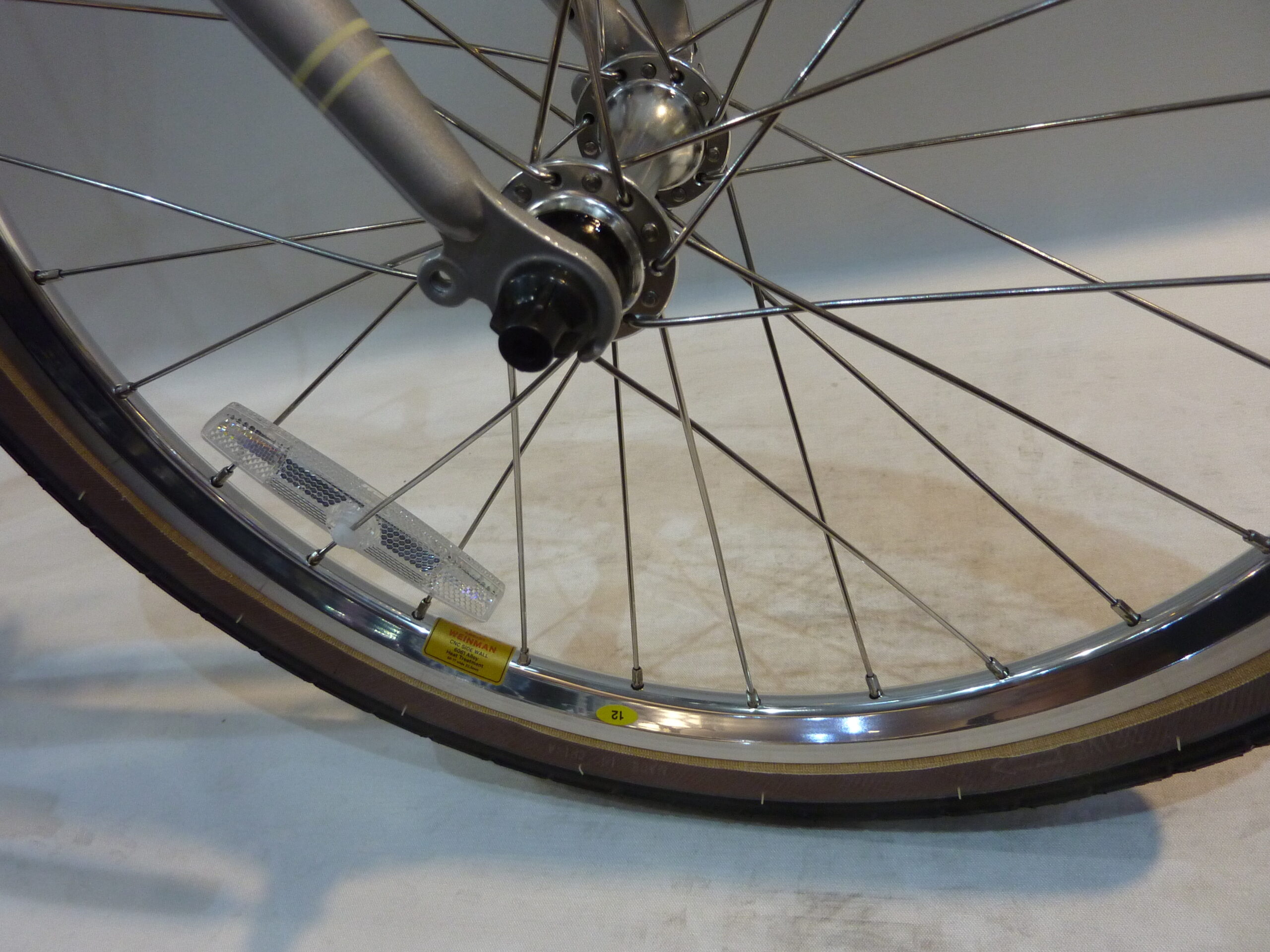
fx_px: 917
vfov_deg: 54.9
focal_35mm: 25
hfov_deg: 69.4
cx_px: 635
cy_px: 476
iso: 200
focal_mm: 4.1
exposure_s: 1/30
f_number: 3.3
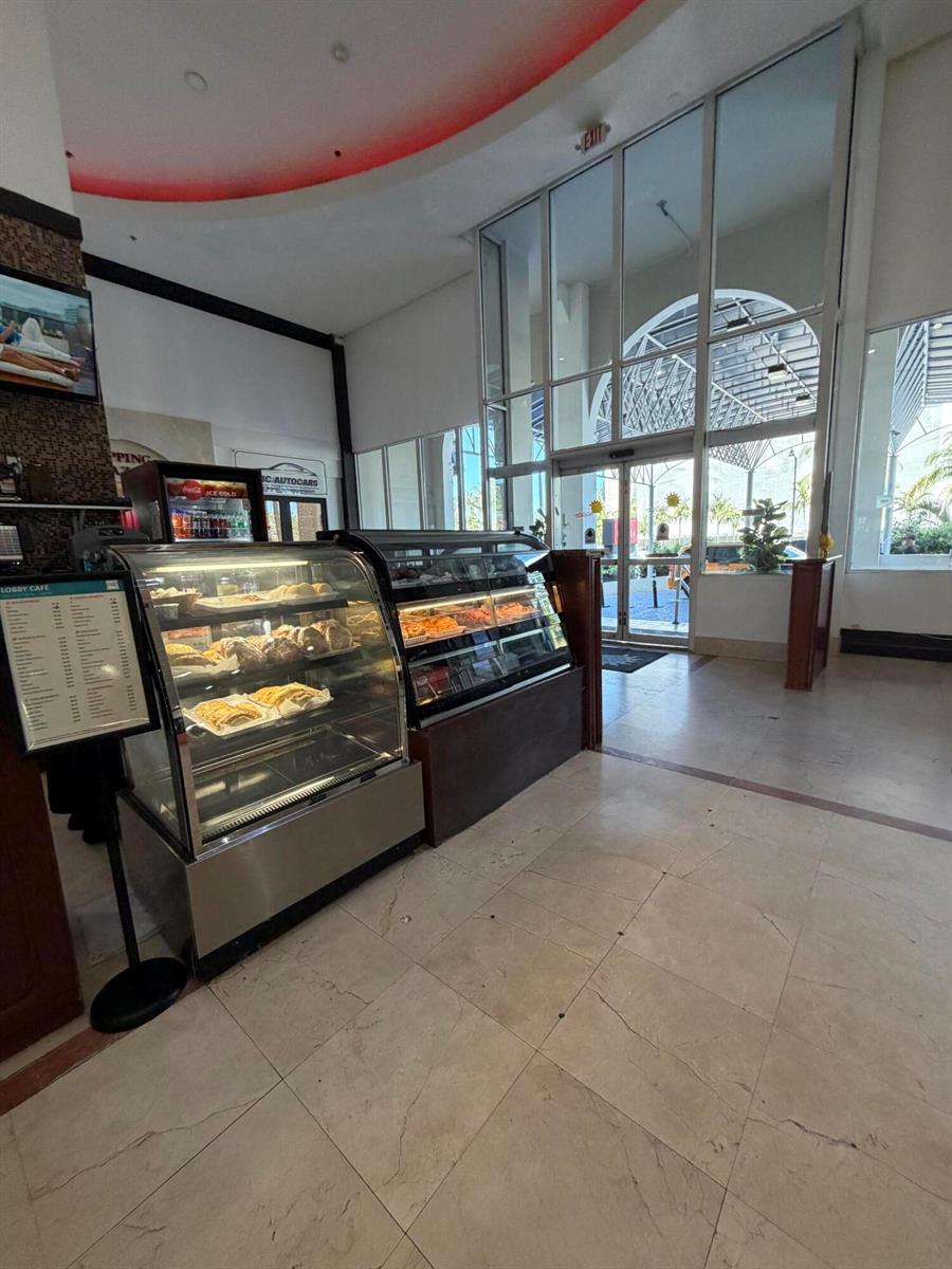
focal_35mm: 14
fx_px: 513
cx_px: 476
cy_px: 634
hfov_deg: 85.7
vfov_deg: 102.1
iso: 320
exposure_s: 1/120
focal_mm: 2.22
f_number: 2.2
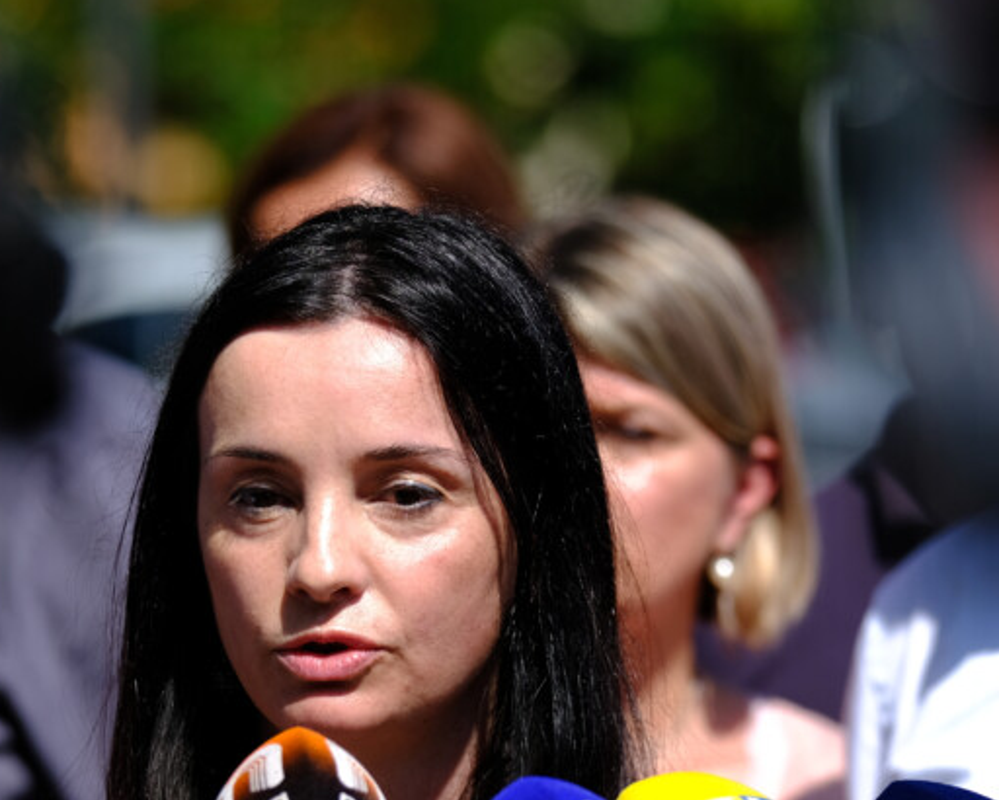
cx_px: 361
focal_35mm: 394
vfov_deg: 3.9
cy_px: 530
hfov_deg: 4.9
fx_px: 11654
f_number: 3.2
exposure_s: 1/1250
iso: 100
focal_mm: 140
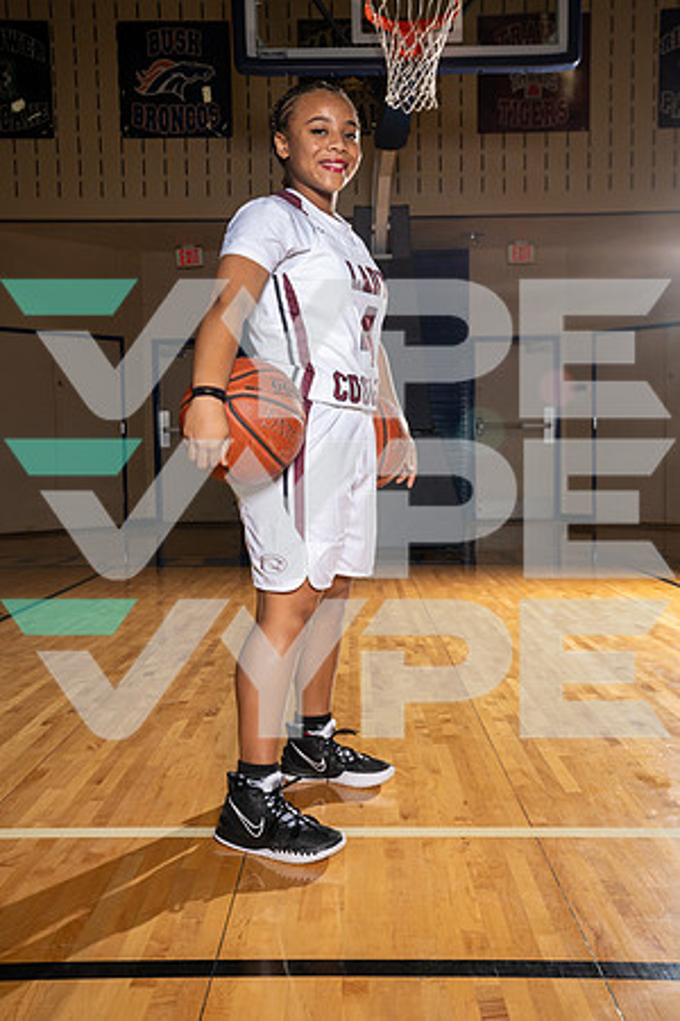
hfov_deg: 36.9
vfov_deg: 53.1
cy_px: 510
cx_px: 340
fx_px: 1020
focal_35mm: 36
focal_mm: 36
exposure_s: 1/250
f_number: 8
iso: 640
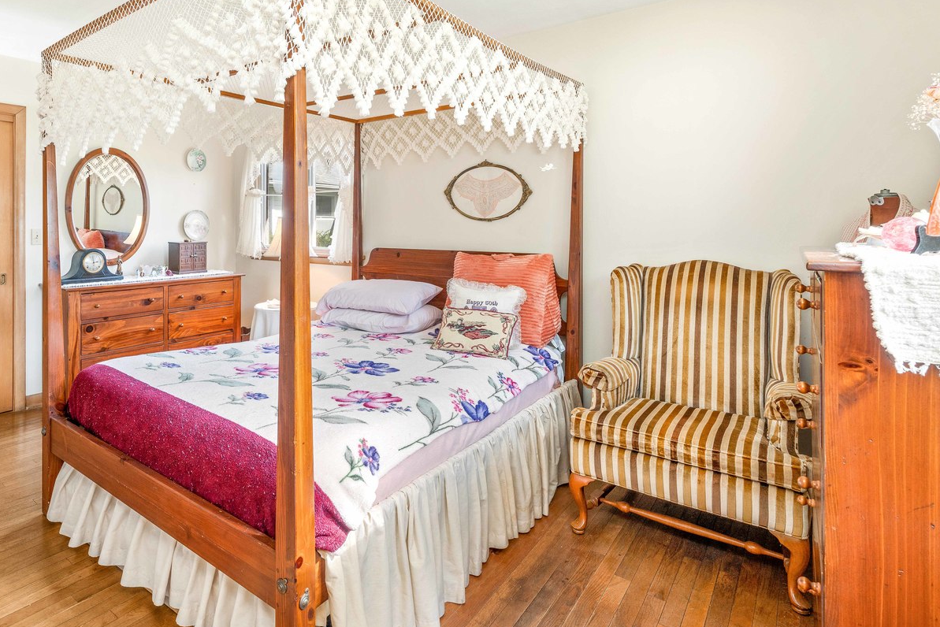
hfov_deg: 84.5
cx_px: 330
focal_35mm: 19
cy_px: 244
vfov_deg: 63.9
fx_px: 496
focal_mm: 14
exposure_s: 1/2.5
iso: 200
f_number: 8
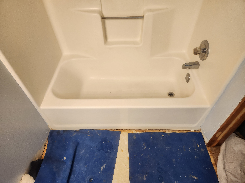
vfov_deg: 58.9
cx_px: 122
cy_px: 92
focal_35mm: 23
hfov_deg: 73.9
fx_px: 163
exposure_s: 1/120
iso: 160
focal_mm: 5.4
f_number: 1.8
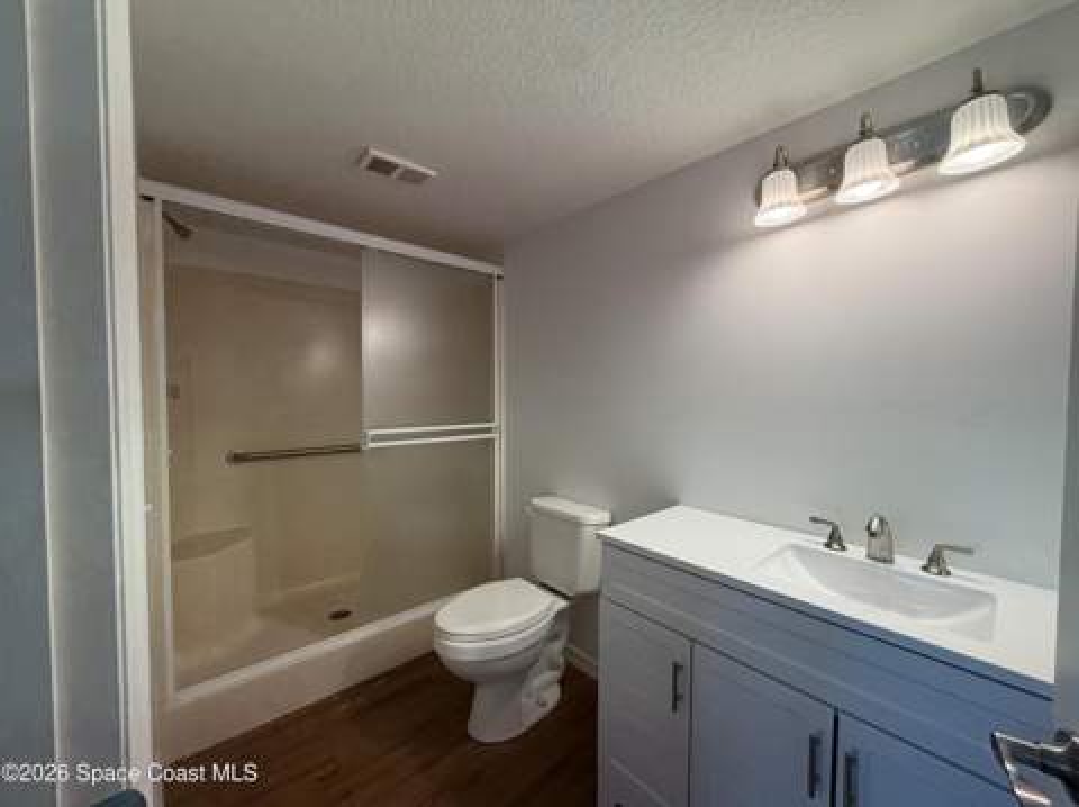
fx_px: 436
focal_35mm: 14
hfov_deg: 102.1
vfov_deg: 85.6
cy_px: 404
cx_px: 540
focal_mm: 2.22
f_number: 2.2
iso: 125
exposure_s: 1/120
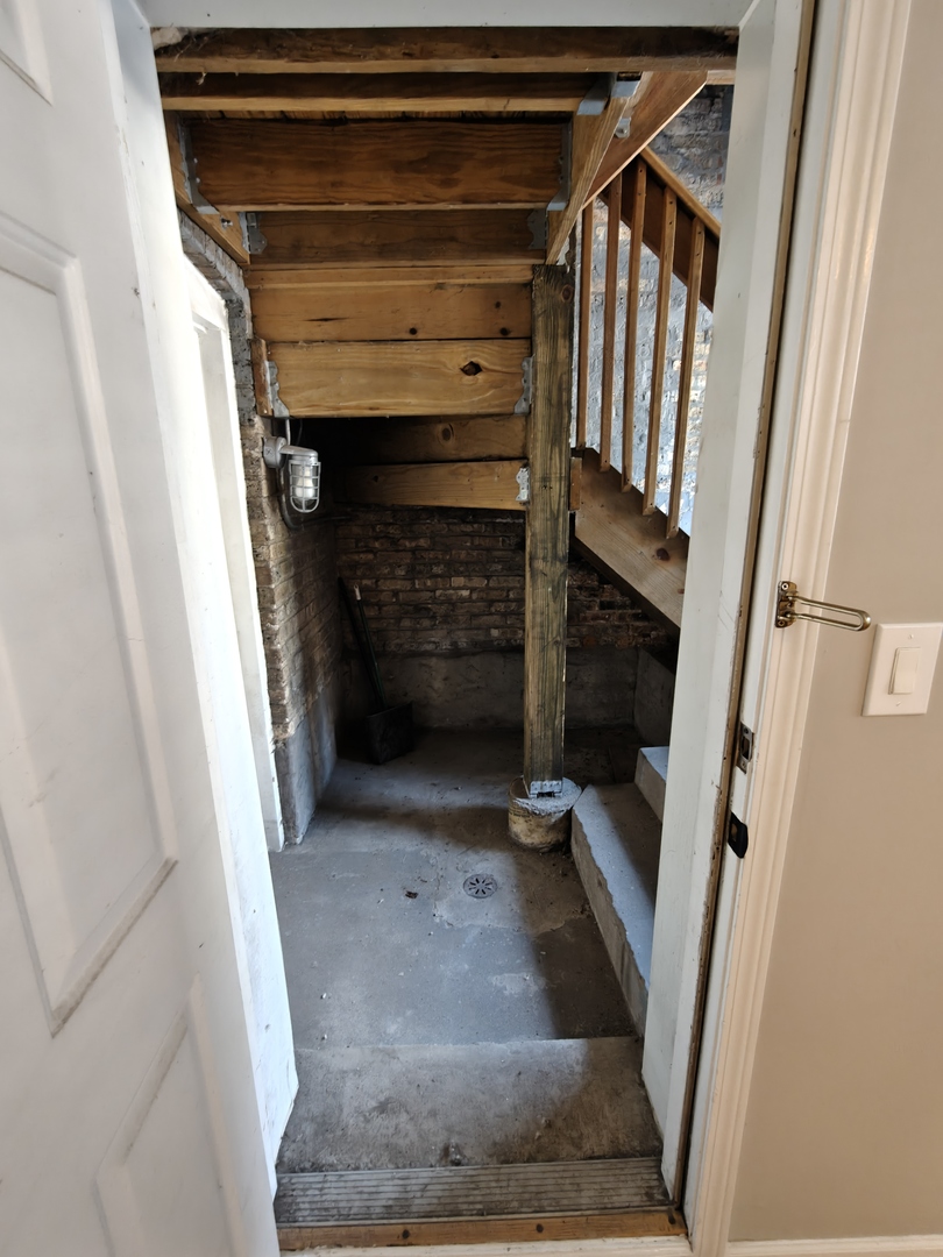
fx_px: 545
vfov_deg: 98.2
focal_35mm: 15
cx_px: 472
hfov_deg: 81.7
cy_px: 628
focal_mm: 2.3
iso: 1600
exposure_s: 1/20
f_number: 2
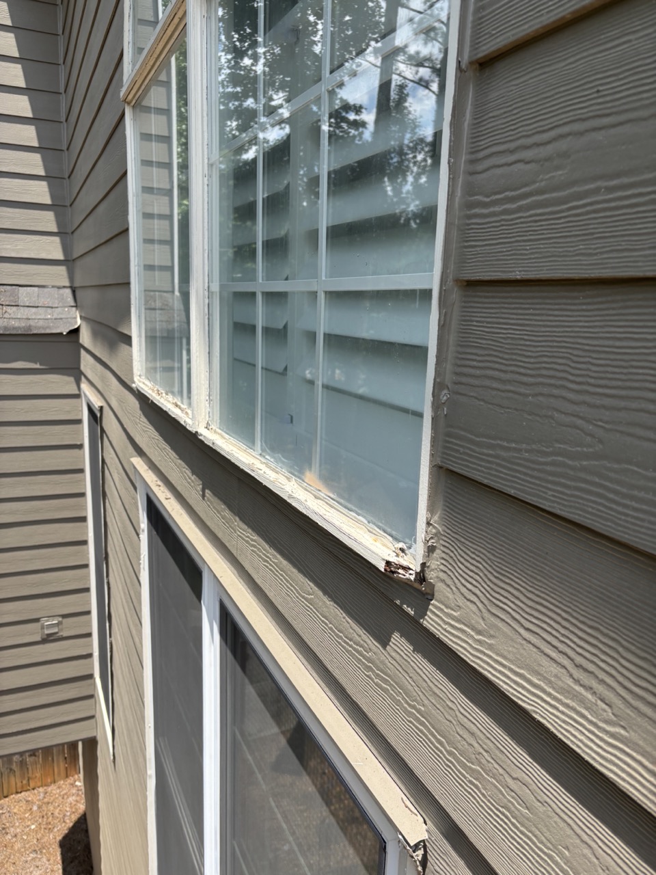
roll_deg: -1.9
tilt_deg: -12.4
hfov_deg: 53.1
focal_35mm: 26
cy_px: 438
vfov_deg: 67.3
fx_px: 657
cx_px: 328
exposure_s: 1/1399
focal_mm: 5.96
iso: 50
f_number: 1.6
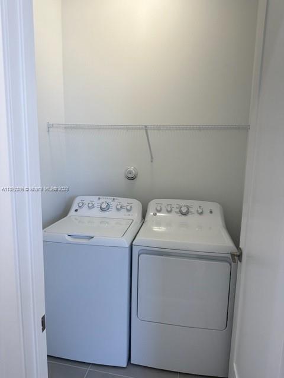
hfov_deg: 56.8
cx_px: 142
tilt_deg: -9.4
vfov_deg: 71.6
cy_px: 189
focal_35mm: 24
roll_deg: -0.5
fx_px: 263
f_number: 1.78
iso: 125
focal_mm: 6.86
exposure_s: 1/138
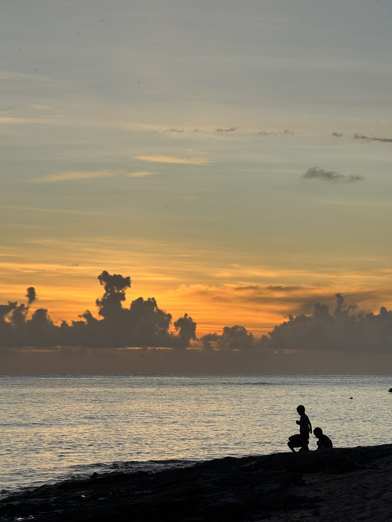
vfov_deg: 16.3
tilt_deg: +3.7
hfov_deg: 12.2
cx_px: 195
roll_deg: -0.5
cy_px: 262
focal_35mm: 121
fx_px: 1827
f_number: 2.8
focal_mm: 15.66
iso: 50
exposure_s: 1/169
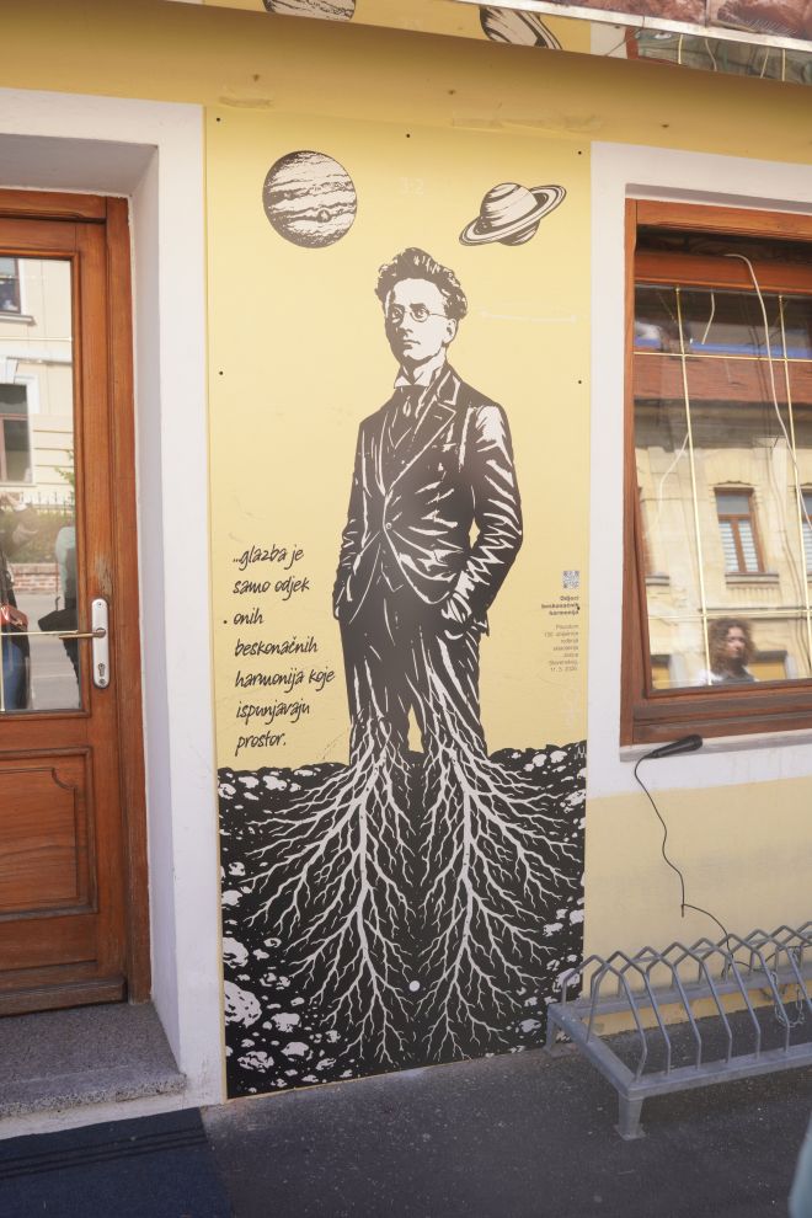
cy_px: 609
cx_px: 406
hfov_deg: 38.5
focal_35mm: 34
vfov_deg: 55.3
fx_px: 1162
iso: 100
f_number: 4
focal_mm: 22.9
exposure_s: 1/200
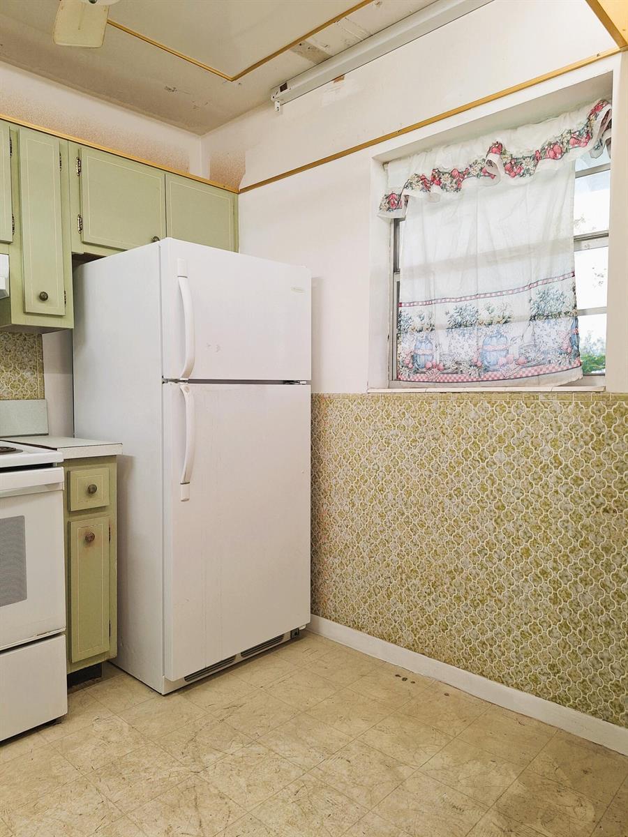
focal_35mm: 23
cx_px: 314
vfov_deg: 73.9
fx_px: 556
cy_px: 418
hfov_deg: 58.9
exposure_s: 1/60
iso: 64
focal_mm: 5.54
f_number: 1.8
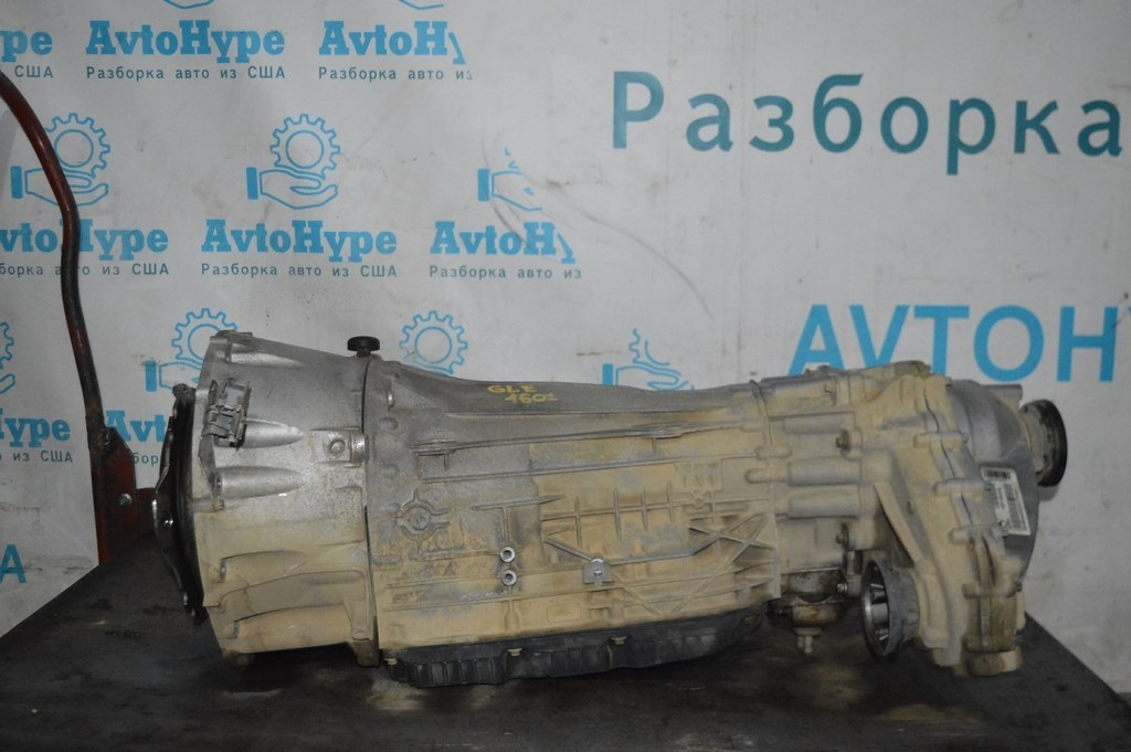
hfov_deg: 49.6
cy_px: 376
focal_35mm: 39
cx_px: 566
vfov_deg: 34.2
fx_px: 1224
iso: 3200
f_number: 4
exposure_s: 1/60
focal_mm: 26
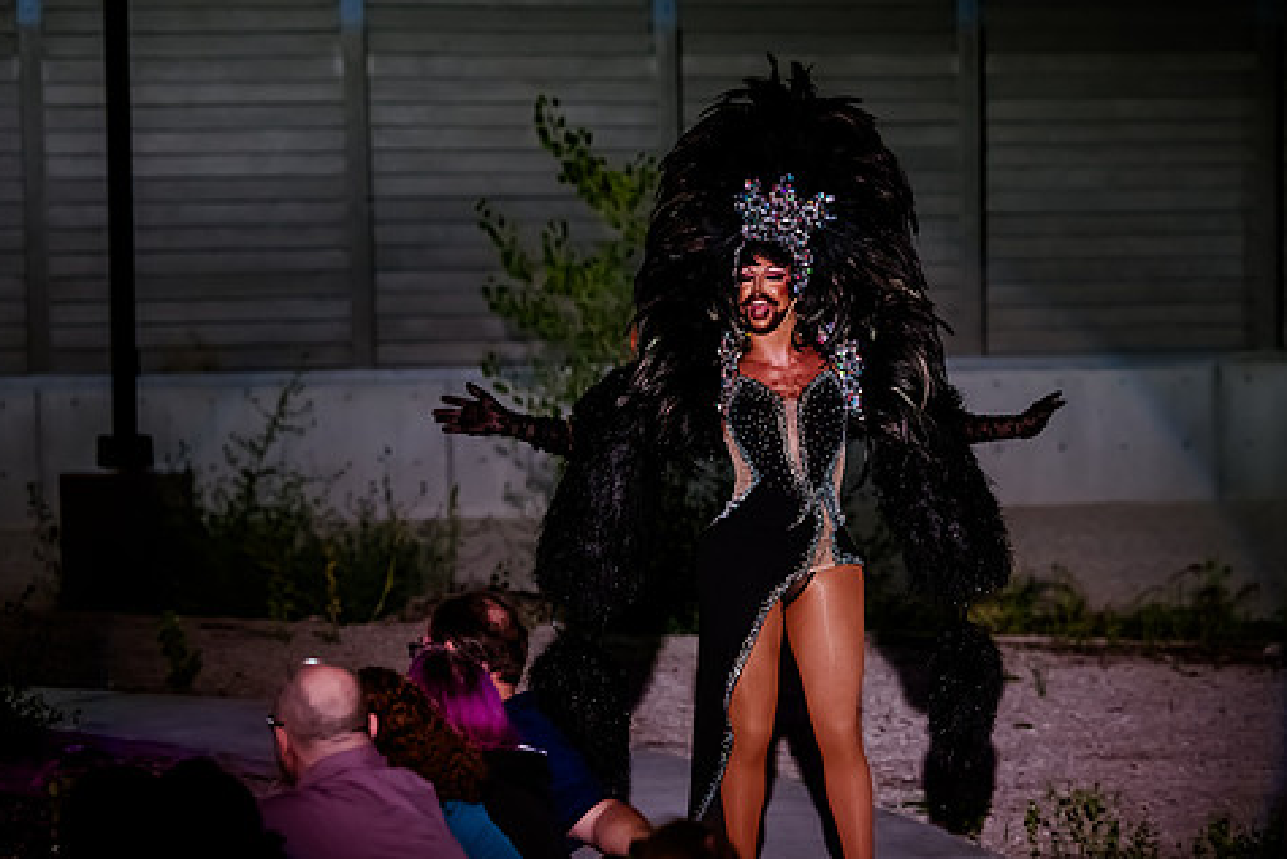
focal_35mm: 166
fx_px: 5936
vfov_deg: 8.3
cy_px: 510
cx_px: 829
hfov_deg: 12.4
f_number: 3.5
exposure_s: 1/160
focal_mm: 116
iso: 2000
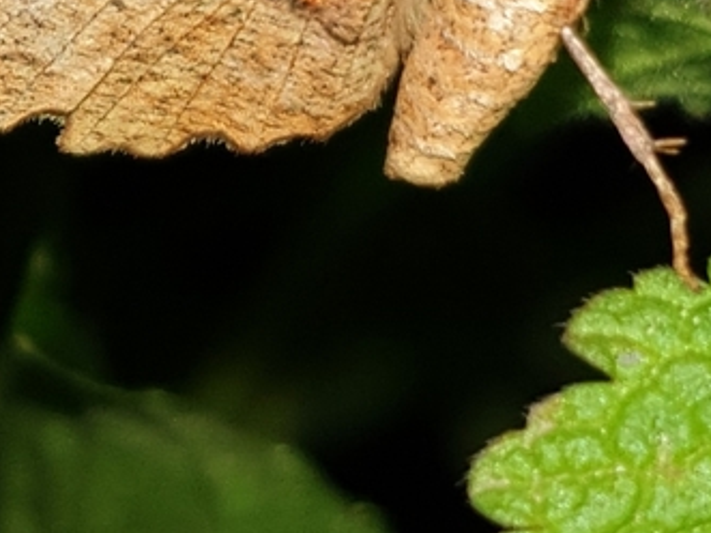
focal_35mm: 67
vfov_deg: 20.2
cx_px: 368
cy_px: -148
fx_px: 1376
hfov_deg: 29.0
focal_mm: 4.3
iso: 50
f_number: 1.5
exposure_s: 1/149
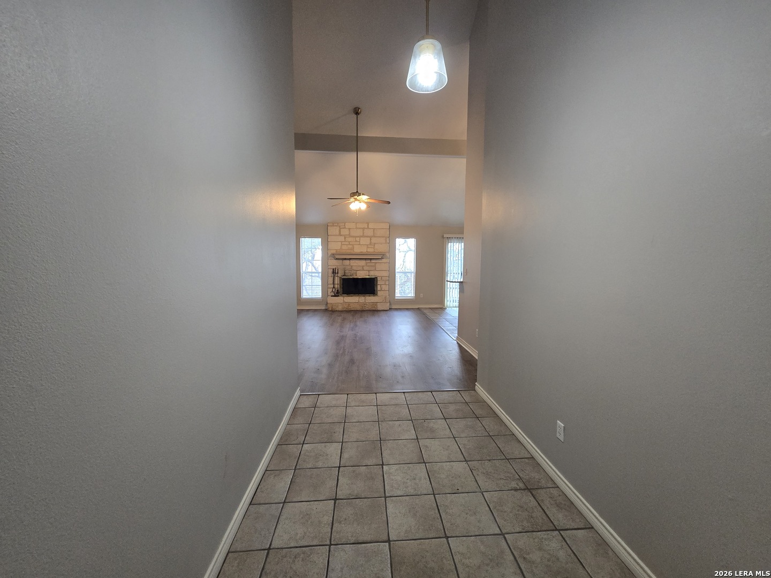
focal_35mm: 13
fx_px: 290
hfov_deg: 106.2
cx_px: 386
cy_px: 289
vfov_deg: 89.9
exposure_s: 1/60
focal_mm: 2.2
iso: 400
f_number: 2.2
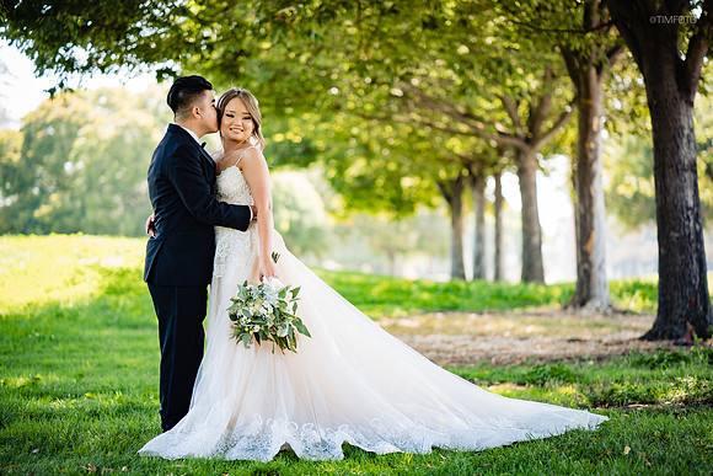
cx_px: 356
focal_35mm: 85
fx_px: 1684
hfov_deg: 23.9
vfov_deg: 16.1
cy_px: 238
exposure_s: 1/320
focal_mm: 85
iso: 160
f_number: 1.8
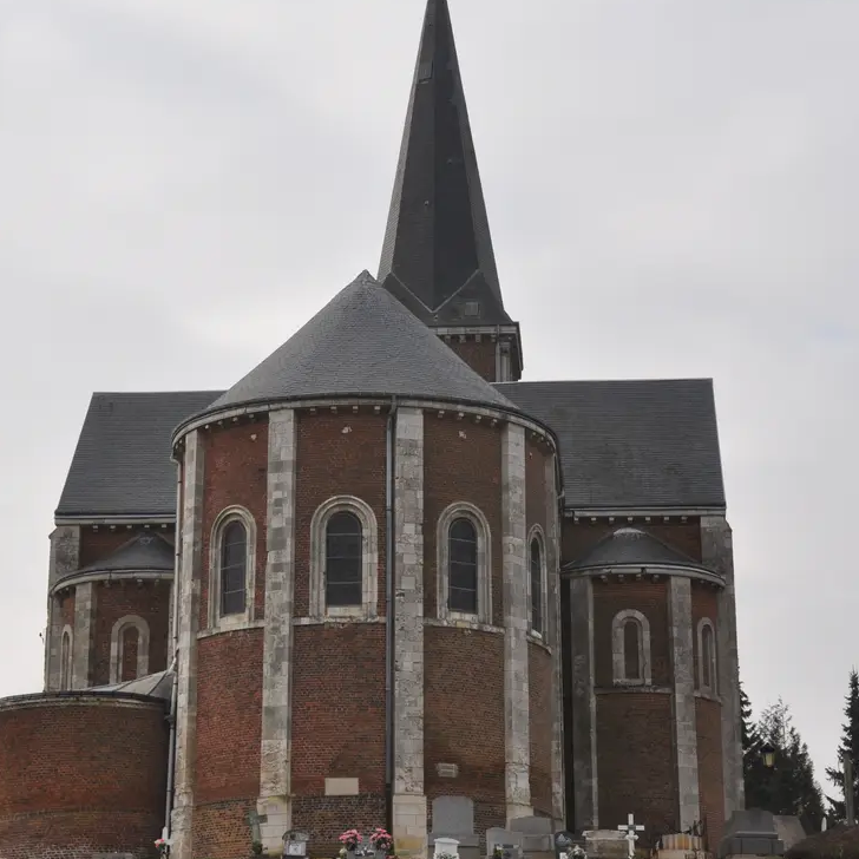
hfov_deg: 18.5
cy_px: 306
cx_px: 382
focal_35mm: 94
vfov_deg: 18.4
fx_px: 2639
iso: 200
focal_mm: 42
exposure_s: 1/200
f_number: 13
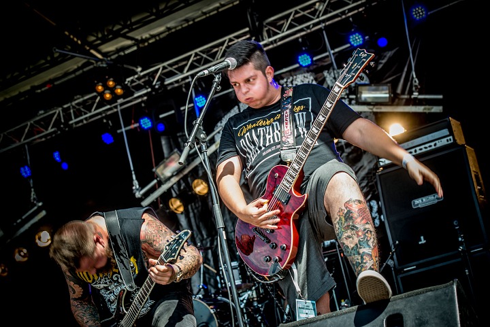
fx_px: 953
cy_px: 164
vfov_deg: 19.5
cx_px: 245
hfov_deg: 28.8
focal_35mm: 70
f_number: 5
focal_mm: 70
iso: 80
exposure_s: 1/100
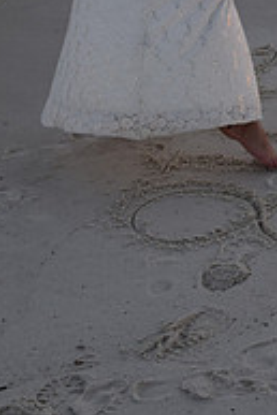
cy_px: -142
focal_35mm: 104
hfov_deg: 13.2
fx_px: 1192
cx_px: 199
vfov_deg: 18.2
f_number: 5.6
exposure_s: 1/125
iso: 400
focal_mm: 23
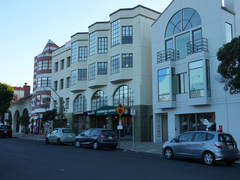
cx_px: 138
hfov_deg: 46.7
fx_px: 277
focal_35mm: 40
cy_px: 86
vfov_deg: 36.0
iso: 160
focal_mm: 35
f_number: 2.8
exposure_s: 1/500
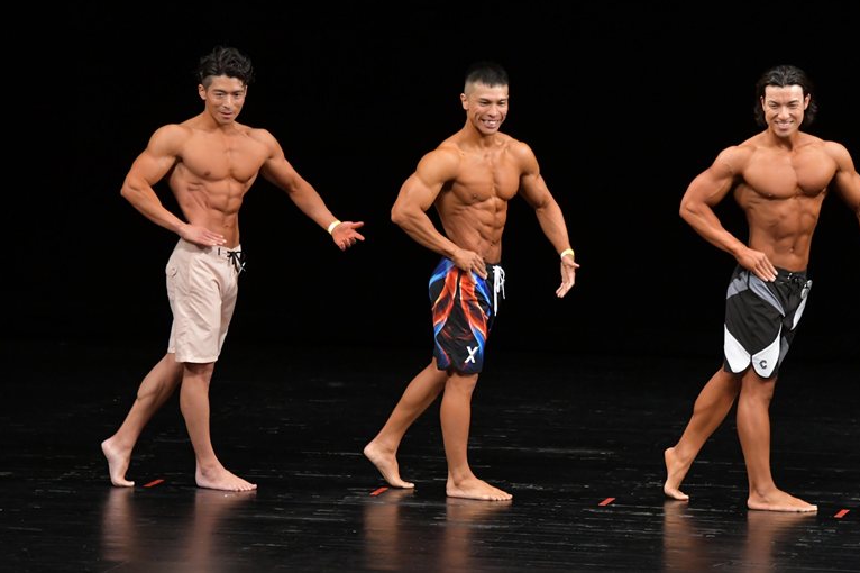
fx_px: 6160
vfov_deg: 5.3
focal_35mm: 258
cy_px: 284
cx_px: 432
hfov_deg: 8.0
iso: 3200
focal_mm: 170
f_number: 5.6
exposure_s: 1/400
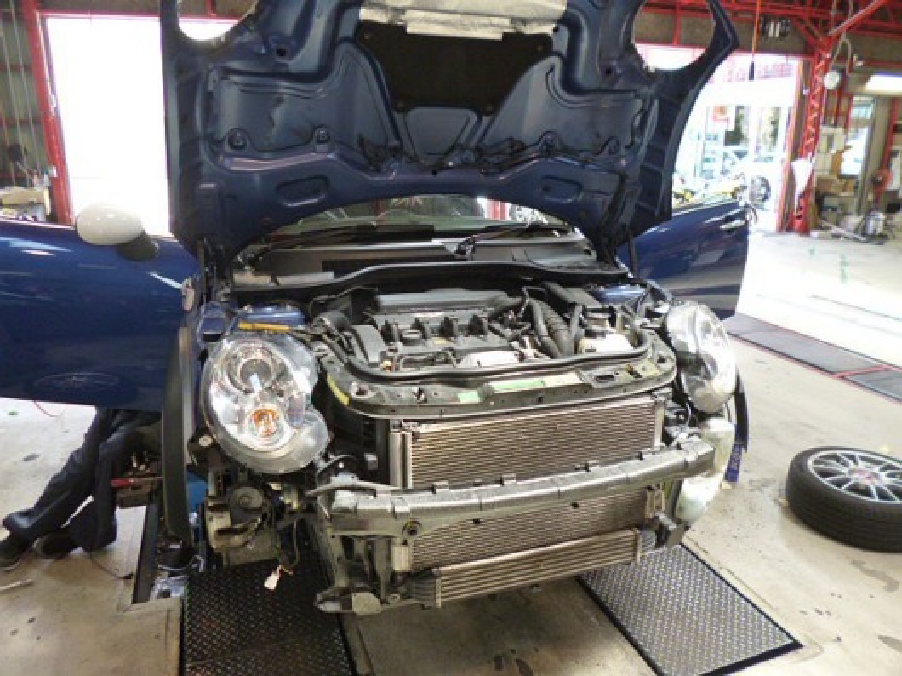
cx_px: 451
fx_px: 625
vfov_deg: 56.8
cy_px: 338
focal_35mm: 24
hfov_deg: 71.6
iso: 320
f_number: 2.5
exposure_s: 1/60
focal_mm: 4.3
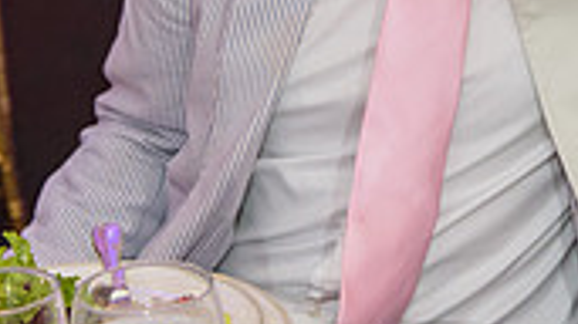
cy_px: -245
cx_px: 700
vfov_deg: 7.6
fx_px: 2390
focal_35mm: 156
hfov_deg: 13.4
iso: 1600
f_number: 3.2
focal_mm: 44
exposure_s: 1/125
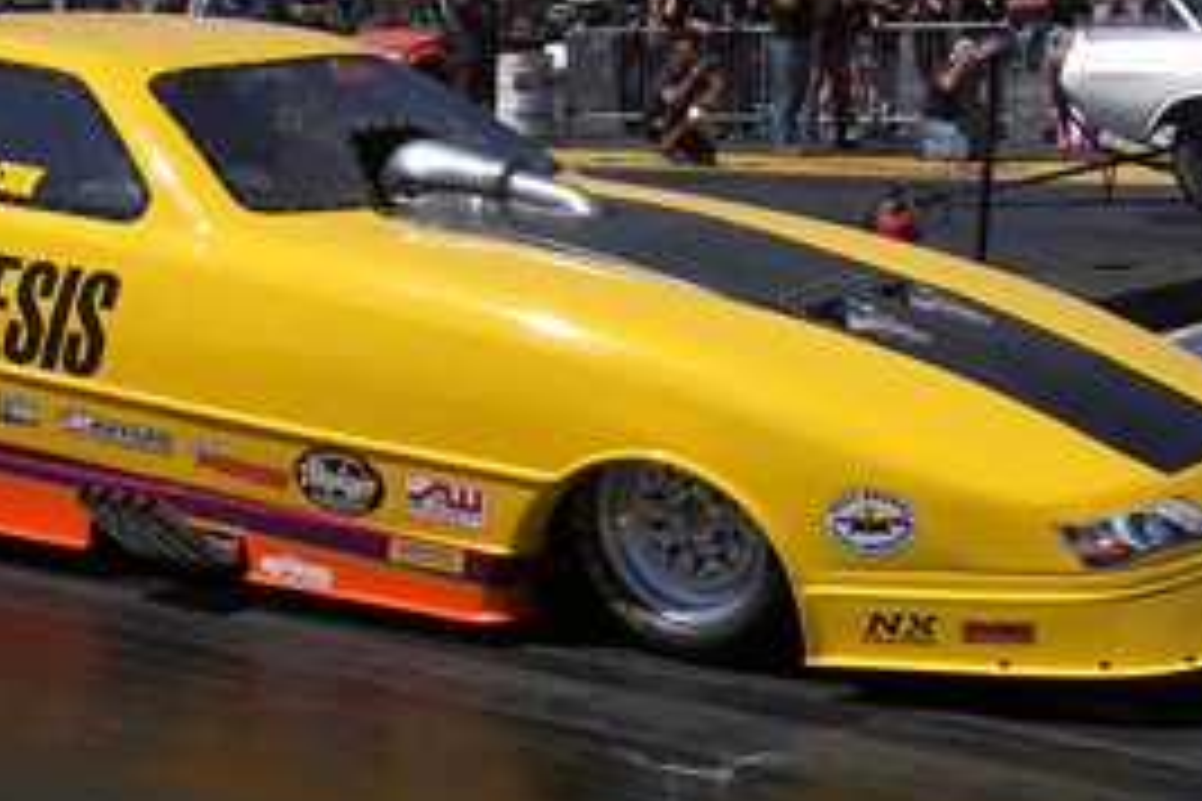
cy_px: 315
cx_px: 383
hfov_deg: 27.5
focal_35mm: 73
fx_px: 2437
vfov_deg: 18.6
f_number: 13
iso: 800
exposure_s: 1/1600
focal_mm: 26
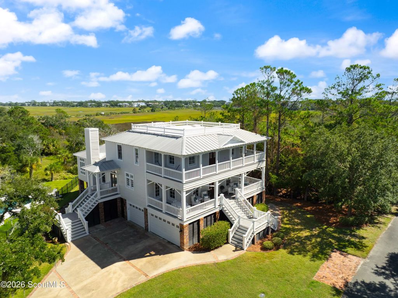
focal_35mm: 24
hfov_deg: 71.6
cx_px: 199
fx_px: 276
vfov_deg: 56.8
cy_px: 149
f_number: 2.8
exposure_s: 1/240
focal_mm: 12.29
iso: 100
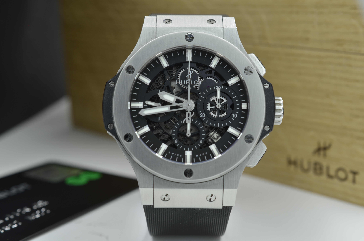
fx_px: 605
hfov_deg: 33.5
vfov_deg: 22.5
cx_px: 182
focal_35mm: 60
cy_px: 120
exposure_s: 1/50
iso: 100
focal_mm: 40
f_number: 8
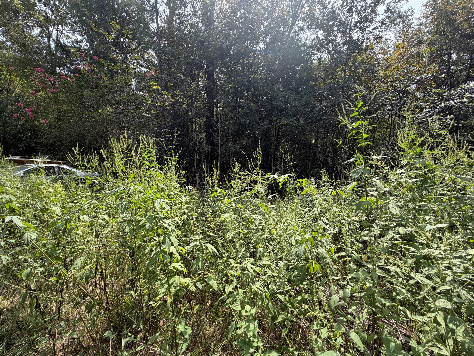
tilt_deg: -4.9
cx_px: 237
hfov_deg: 102.1
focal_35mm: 14
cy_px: 178
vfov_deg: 85.7
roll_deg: -1.9
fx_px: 192
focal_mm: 2.22
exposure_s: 1/502
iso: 50
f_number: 2.2
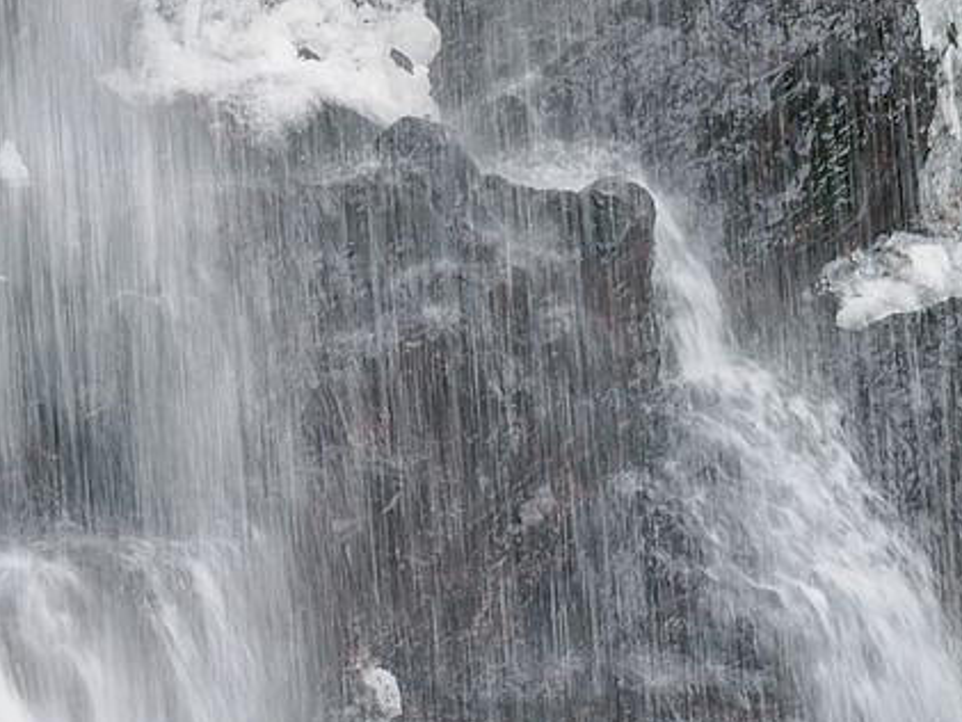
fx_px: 23017
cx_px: 580
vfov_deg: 1.8
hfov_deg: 2.4
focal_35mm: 828
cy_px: 264
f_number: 4.5
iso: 400
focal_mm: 300
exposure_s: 1/50
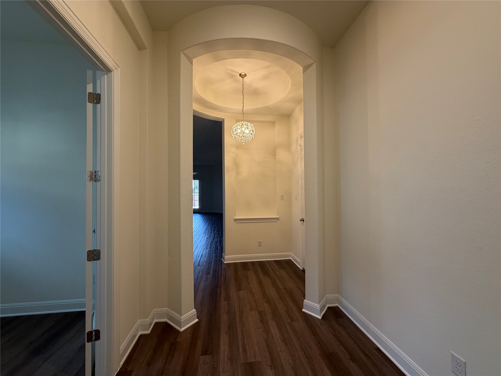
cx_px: 250
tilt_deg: +1.2
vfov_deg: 85.7
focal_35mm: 14
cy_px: 188
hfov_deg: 102.1
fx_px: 203
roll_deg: +0.6
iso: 200
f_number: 2.2
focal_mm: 2.22
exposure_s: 1/60
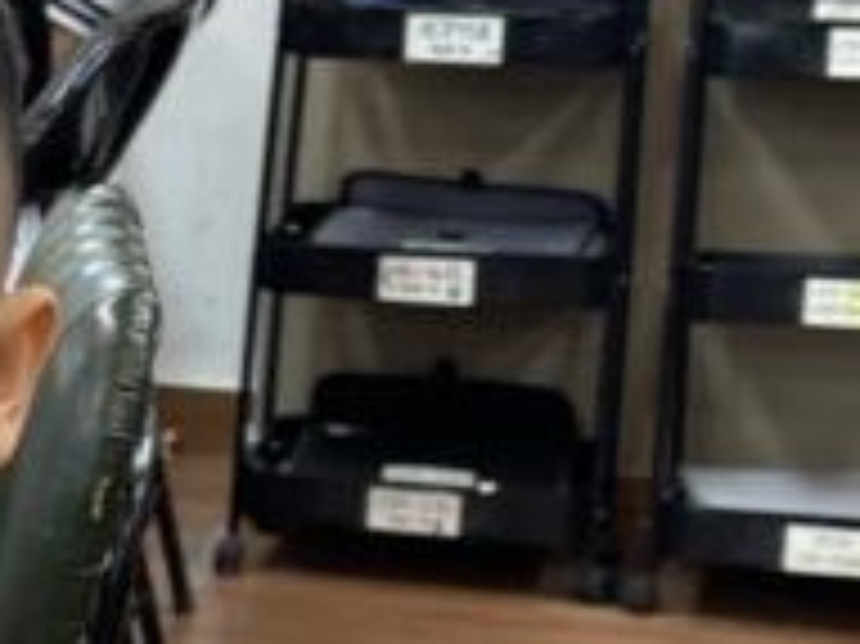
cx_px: -216
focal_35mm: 131
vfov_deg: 11.2
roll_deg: -2.1
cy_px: 603
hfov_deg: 14.5
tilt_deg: -15.4
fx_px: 3253
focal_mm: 5.1
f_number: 1.6
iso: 100
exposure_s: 1/121
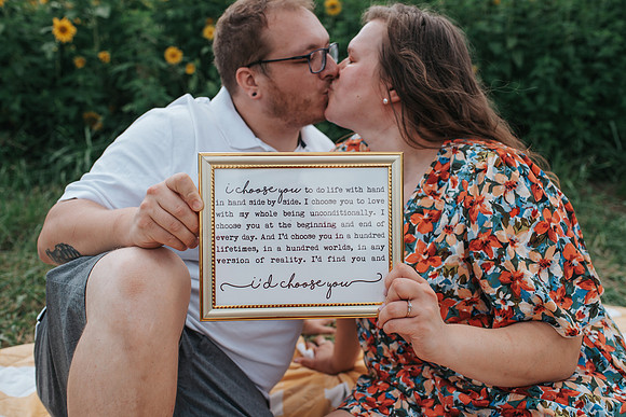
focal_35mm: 35
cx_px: 313
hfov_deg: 54.4
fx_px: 609
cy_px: 208
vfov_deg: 37.9
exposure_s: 1/1000
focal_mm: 35
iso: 100
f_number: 3.2
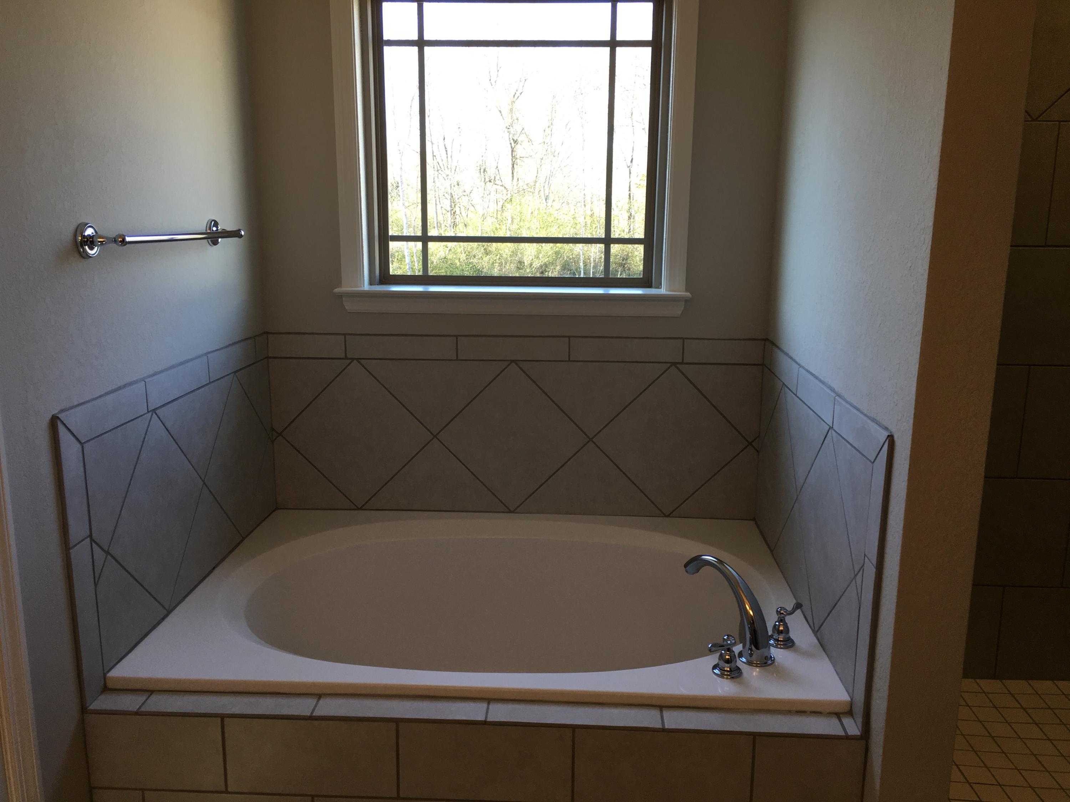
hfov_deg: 61.7
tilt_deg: -12.0
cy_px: 401
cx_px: 535
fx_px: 896
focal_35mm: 29
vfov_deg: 48.2
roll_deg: +0.4
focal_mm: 4.15
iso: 32
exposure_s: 1/40
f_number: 2.2
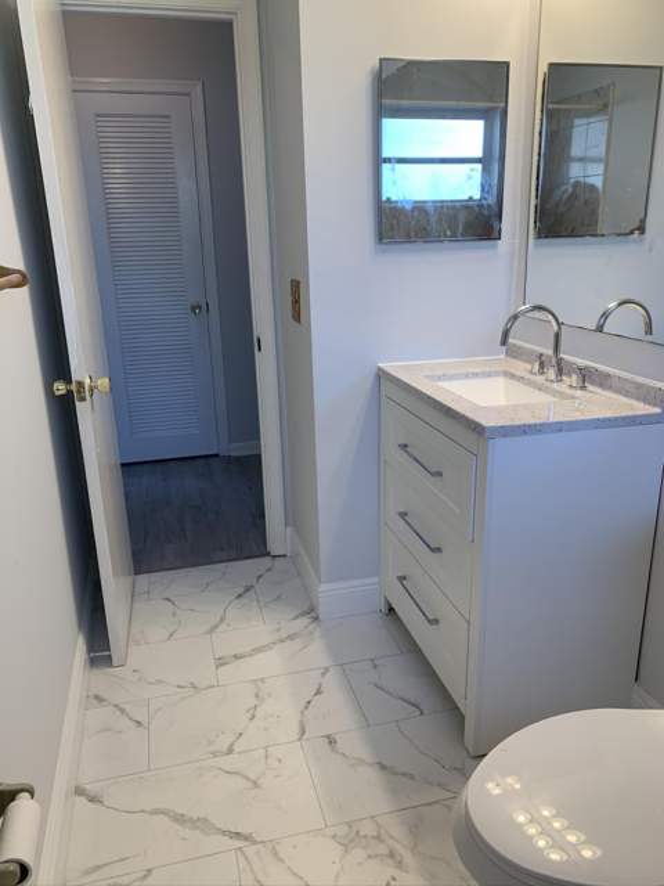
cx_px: 332
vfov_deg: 67.3
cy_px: 443
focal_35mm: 26
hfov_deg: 53.1
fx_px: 665
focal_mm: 4.25
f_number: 1.8
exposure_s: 1/120
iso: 80
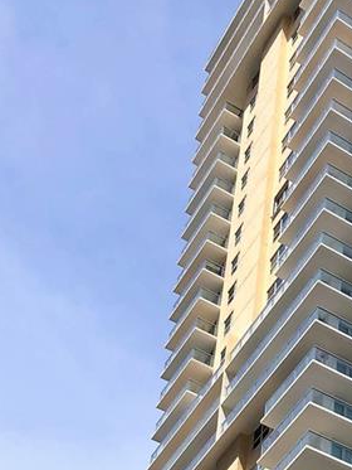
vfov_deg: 18.8
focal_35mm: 90
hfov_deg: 15.2
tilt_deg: +29.6
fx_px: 1220
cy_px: 732
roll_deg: +0.1
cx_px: 520
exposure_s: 1/1946
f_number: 1.8
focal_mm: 3.99
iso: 20
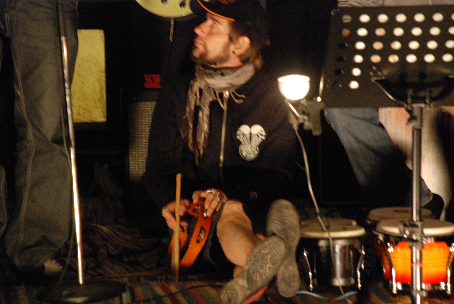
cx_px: 227
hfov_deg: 12.2
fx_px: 2121
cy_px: 152
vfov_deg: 8.2
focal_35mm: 168
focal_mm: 112
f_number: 5.6
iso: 1600
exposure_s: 1/13
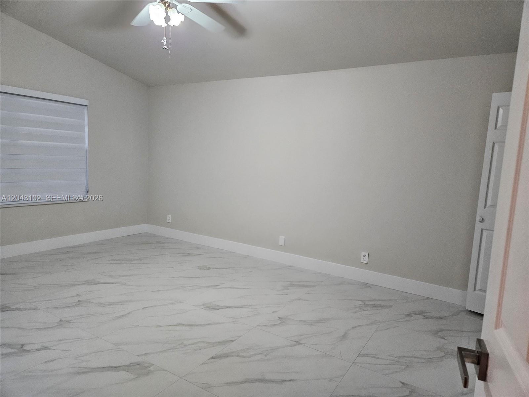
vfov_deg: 58.9
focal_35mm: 23
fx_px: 351
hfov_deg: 73.9
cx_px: 264
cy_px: 198
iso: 400
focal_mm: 5.4
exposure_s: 1/120
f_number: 1.8
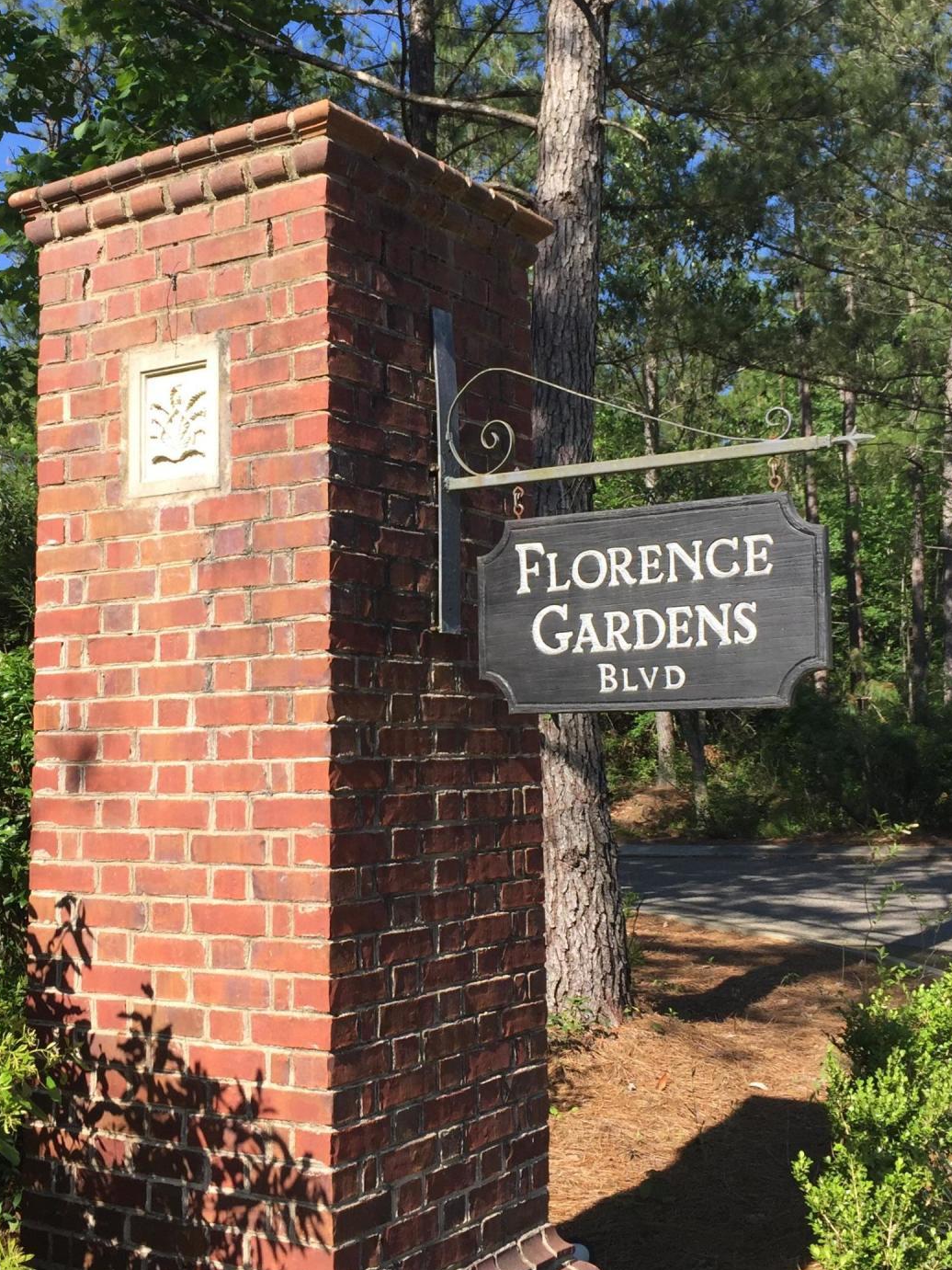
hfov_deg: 34.3
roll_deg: +0.4
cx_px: 418
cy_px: 605
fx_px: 1540
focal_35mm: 42
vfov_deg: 44.8
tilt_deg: +5.8
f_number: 2.2
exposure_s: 1/920
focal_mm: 4.15
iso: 32
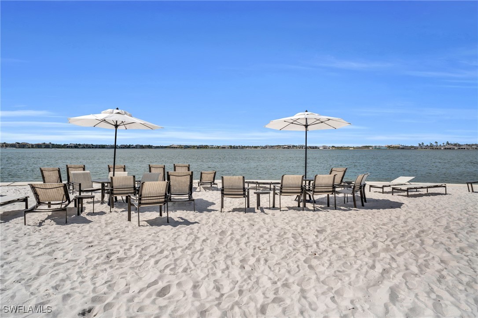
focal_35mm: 21
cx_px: 239
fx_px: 279
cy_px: 159
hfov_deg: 81.2
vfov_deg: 59.4
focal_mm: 21
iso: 200
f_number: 8
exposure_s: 1/1600
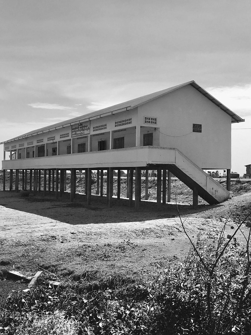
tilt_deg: +0.7
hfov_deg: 36.8
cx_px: 132
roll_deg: -2.9
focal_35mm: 39
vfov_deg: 47.9
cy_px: 168
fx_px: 377
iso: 25
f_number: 2.2
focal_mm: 4.15
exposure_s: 1/3344
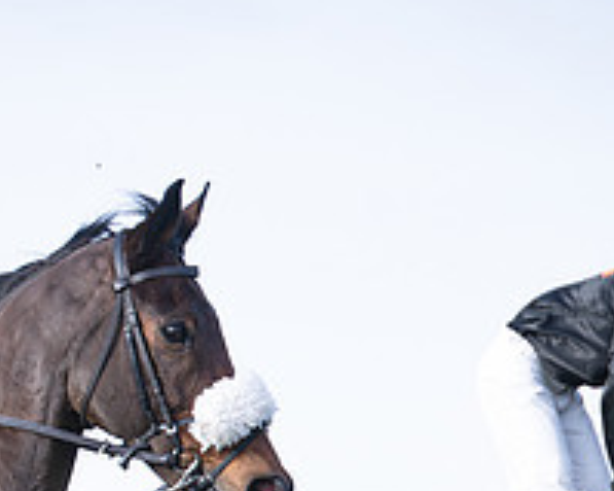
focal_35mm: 334
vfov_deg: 4.6
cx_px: 15
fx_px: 6066
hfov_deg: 5.8
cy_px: 562
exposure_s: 1/1000
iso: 125
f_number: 2.8
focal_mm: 70
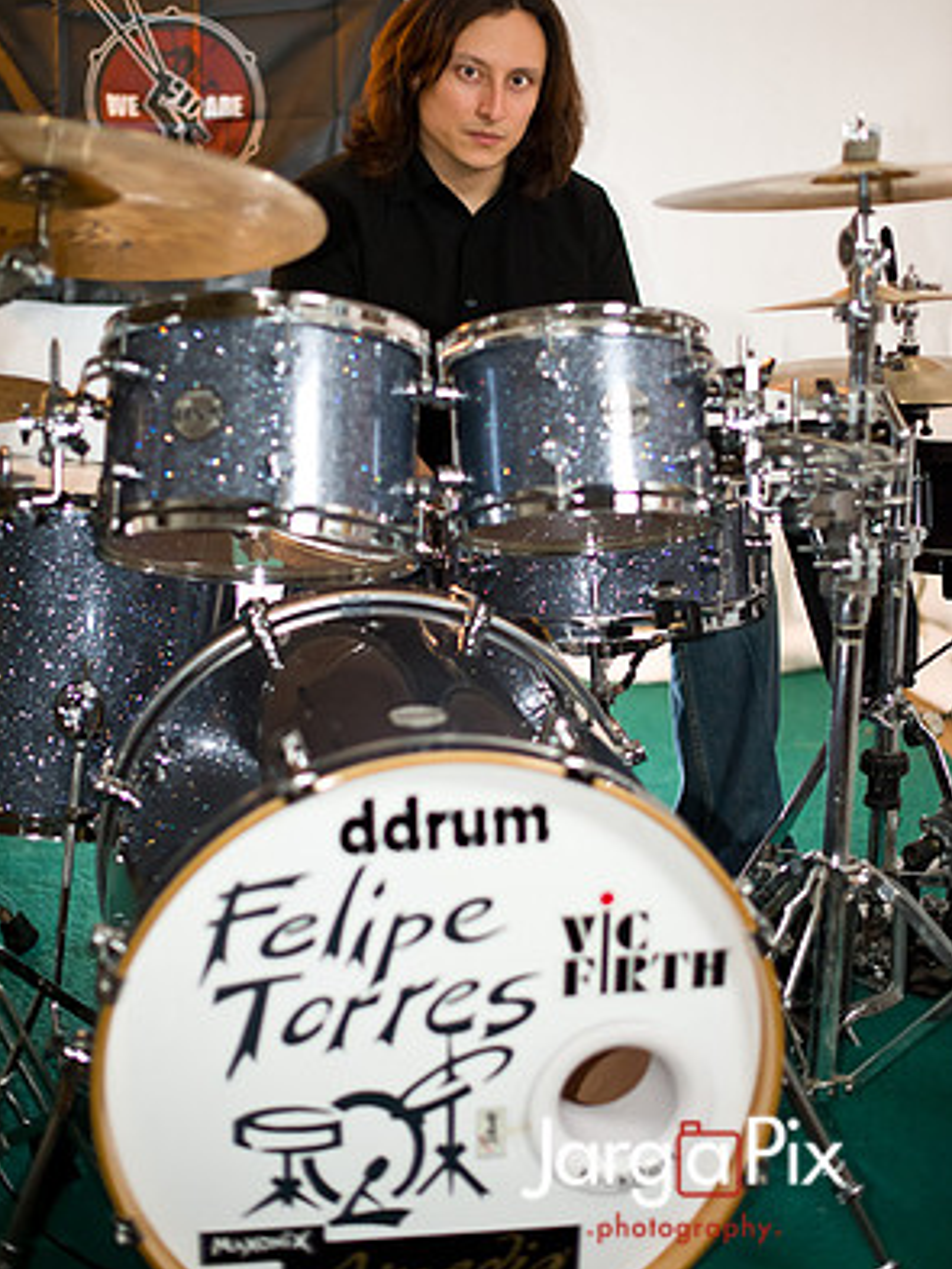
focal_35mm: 55
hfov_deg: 26.6
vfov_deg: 34.9
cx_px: 473
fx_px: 2016
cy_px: 562
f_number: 2
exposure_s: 1/250
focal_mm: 50
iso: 1600
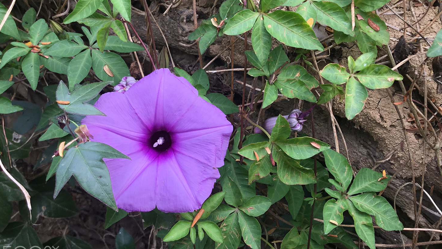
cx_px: 226
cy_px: 111
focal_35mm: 37
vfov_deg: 32.0
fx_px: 434
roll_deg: +1.9
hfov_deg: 54.0
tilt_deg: -39.8
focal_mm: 3.3
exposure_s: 1/60
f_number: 2.4
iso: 25
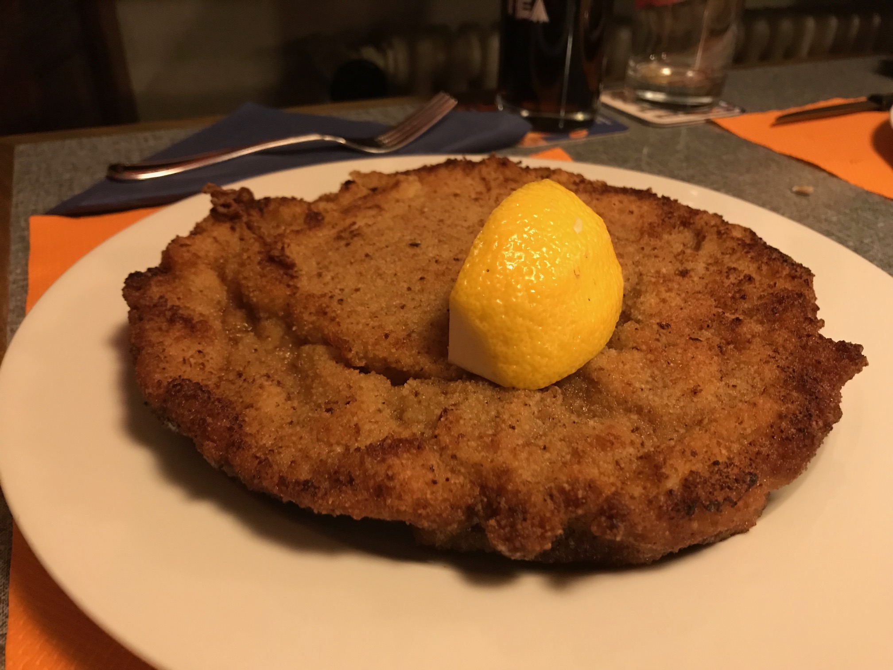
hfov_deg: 63.4
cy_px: 335
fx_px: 722
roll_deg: -3.9
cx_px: 446
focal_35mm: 28
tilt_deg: -32.5
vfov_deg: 49.7
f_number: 1.8
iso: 80
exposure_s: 1/7
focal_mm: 3.99
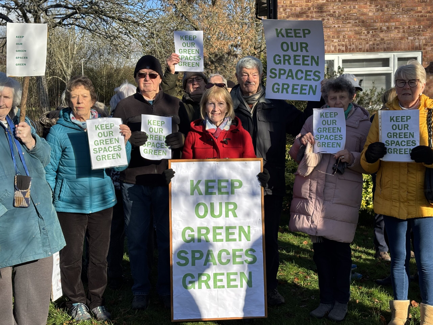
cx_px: 216
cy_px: 162
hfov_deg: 36.8
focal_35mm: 52
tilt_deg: -5.4
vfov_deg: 28.0
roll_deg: +1.4
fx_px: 650
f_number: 1.6
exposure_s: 1/1783
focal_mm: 5.96
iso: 32
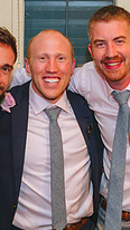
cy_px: 172
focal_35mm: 119
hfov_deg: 10.2
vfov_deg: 17.9
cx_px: 76
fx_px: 729
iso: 2000
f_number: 2.8
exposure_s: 1/80
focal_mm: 38
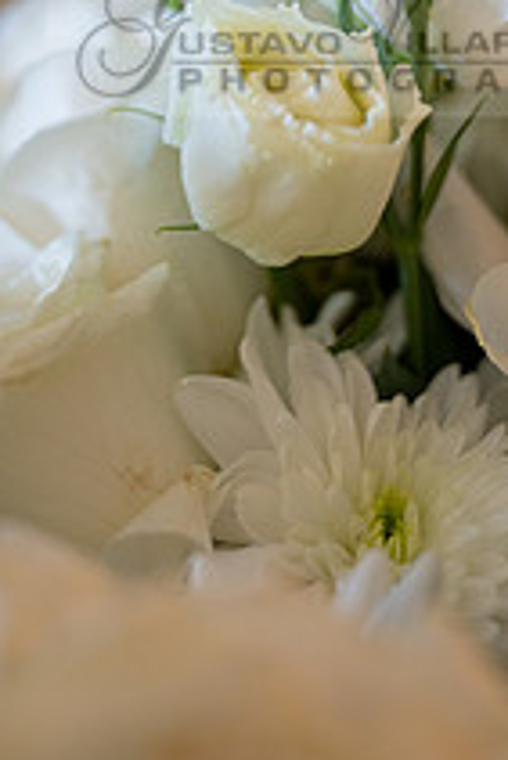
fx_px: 2388
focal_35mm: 113
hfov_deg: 12.1
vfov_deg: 17.7
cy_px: 32
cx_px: 353
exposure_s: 1/160
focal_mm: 53
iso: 500
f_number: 2.8
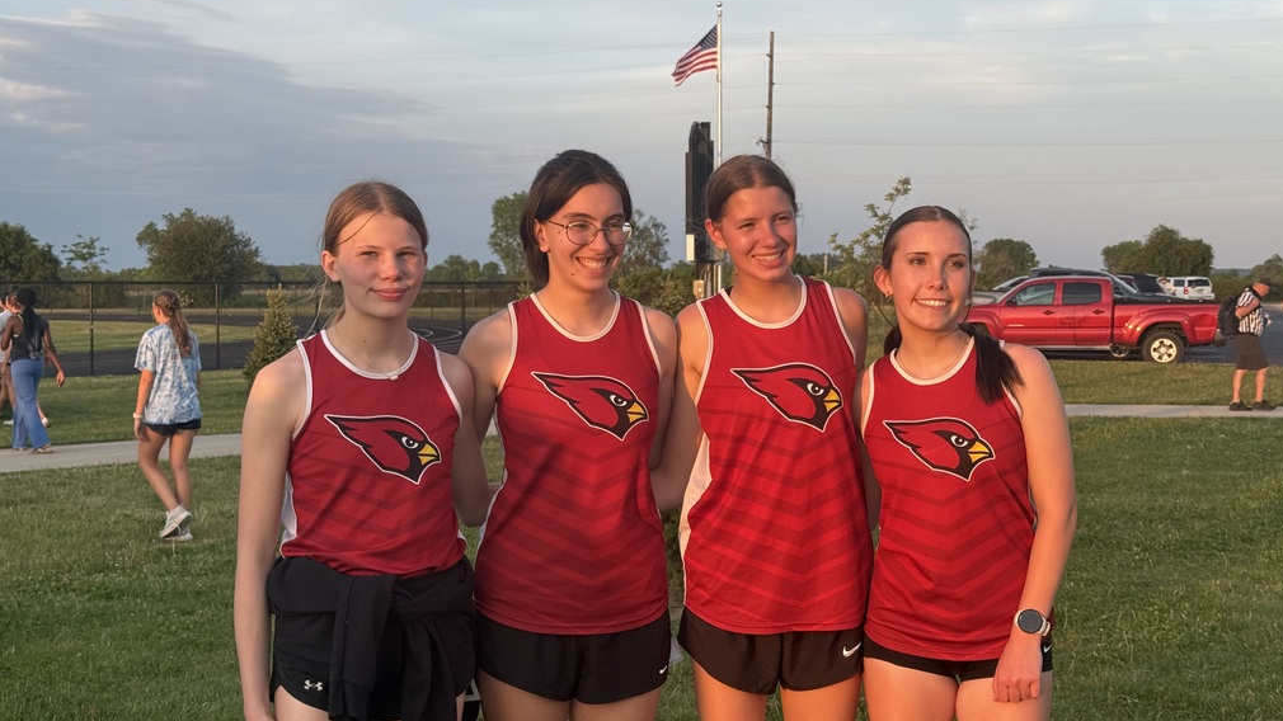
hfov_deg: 39.2
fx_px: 1803
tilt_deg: -2.1
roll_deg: +0.5
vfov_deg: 22.6
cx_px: 640
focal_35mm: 53
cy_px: 387
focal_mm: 6.76
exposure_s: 1/636
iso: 64
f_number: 1.78
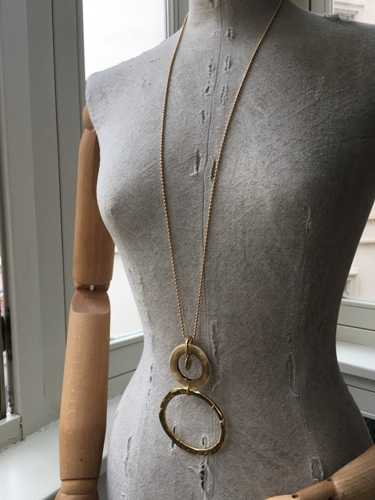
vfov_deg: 61.7
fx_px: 419
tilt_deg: -5.0
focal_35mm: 29
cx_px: 188
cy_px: 250
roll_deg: +0.0
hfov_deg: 48.2
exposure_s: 1/120
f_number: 2.2
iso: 32
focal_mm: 4.15
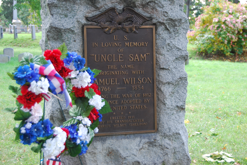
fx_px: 392
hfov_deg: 35.0
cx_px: 124
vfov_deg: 23.8
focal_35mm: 57
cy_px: 82
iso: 280
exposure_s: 1/60
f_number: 5
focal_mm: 38
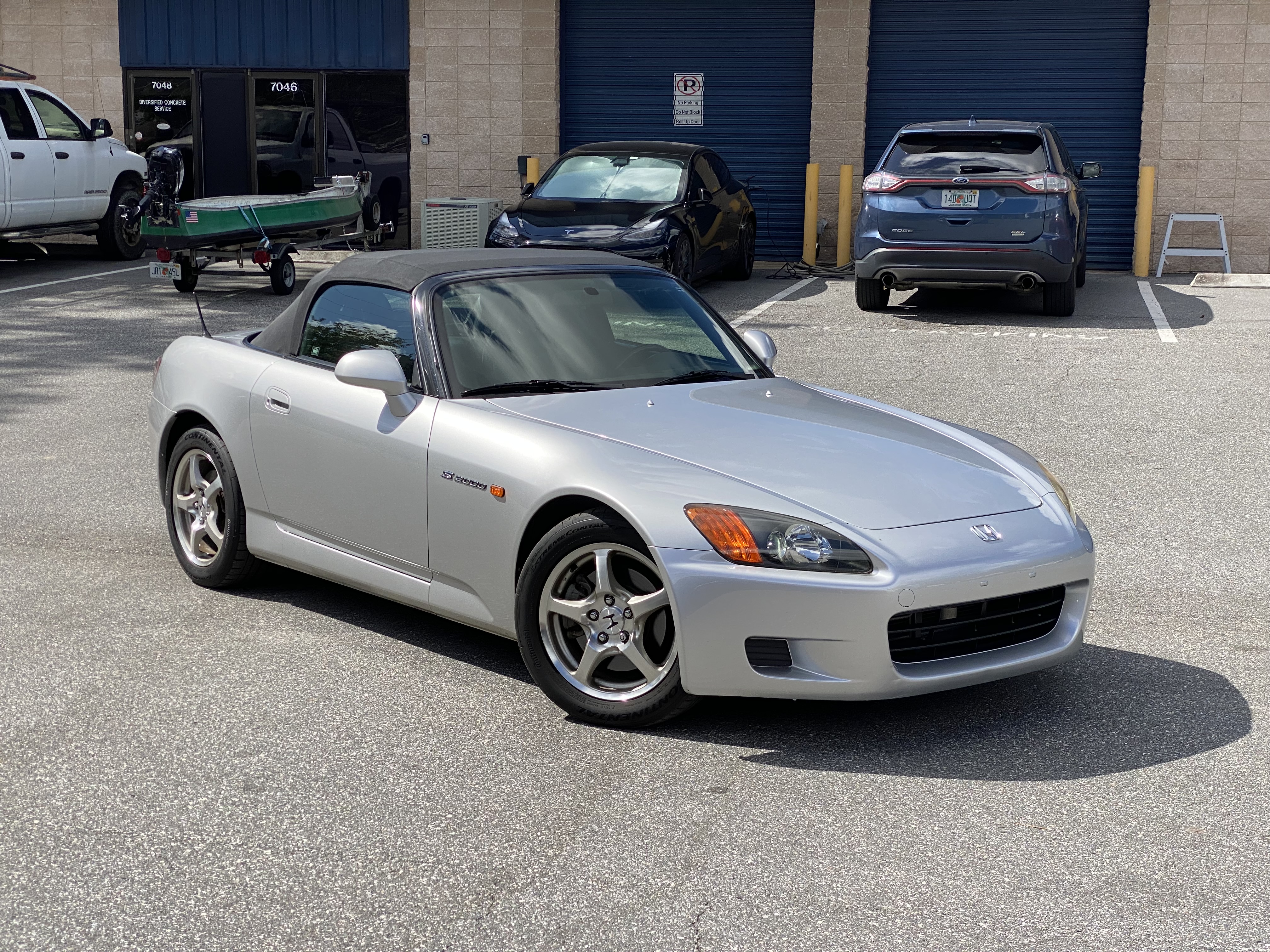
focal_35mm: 52
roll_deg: +0.2
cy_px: 476
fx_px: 1908
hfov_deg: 36.8
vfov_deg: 28.0
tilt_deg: -9.7
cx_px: 635
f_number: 2
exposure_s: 1/1597
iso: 20
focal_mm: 6
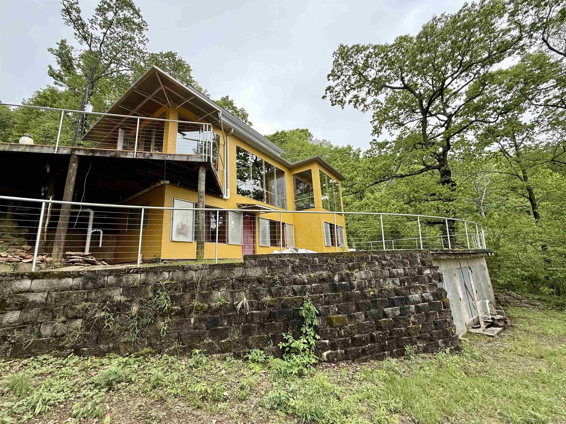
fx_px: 229
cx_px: 283
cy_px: 212
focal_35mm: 14
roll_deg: +2.7
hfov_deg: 102.1
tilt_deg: +14.0
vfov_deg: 85.7
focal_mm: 2.22
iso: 64
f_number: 2.2
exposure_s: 1/579
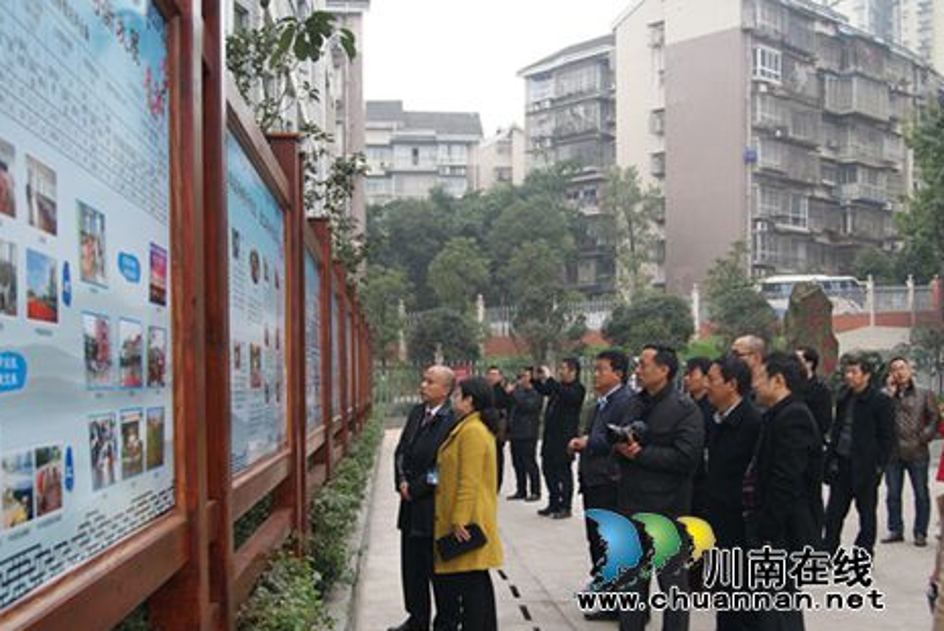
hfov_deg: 46.4
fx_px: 1102
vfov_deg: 31.9
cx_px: 454
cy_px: 324
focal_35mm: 42
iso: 400
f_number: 4.5
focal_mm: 26
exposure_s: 1/125
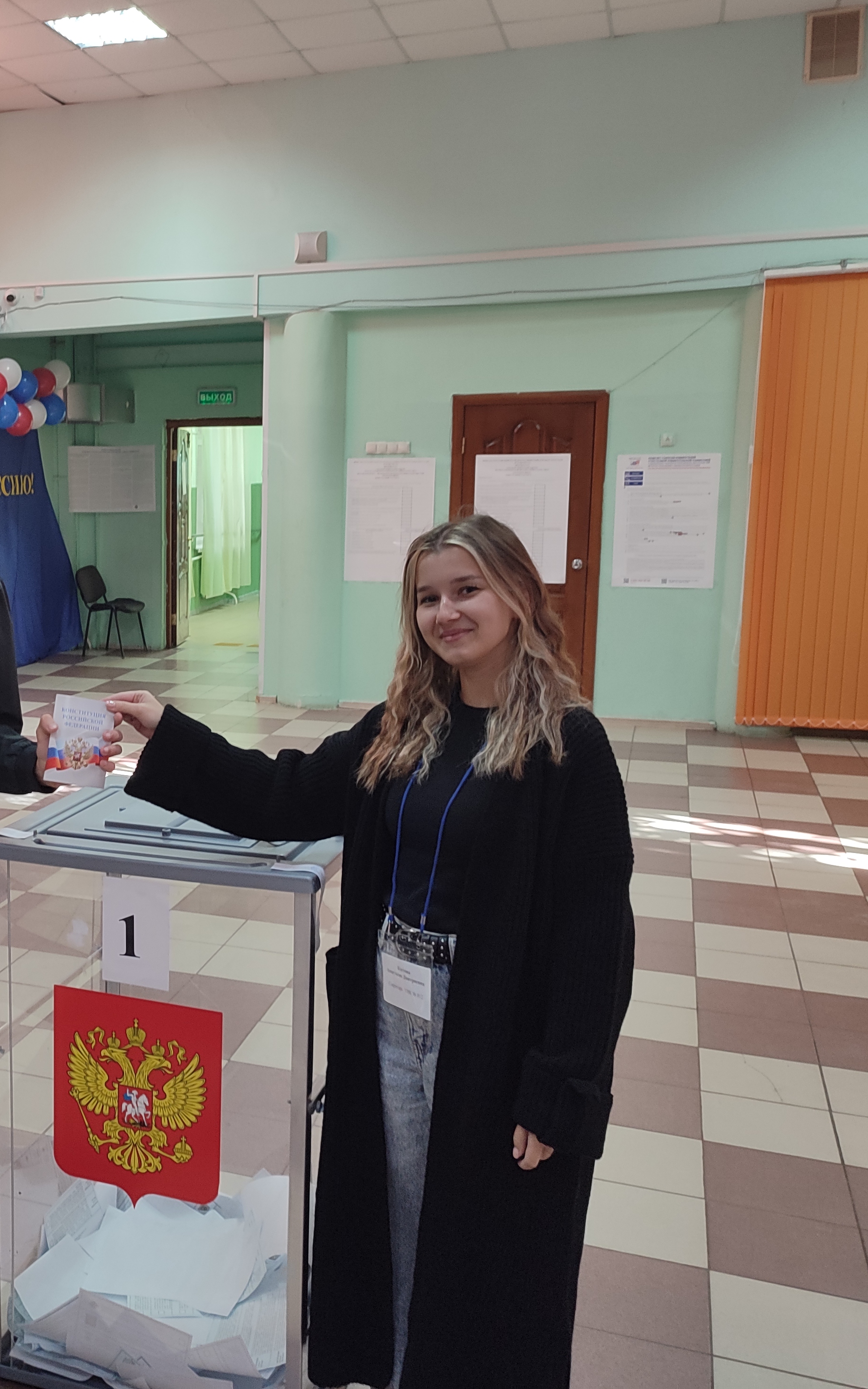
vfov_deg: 54.0
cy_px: 683
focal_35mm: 36
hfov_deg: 33.4
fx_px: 1363
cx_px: 77
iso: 245
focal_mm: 6.04
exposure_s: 1/20
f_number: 1.9
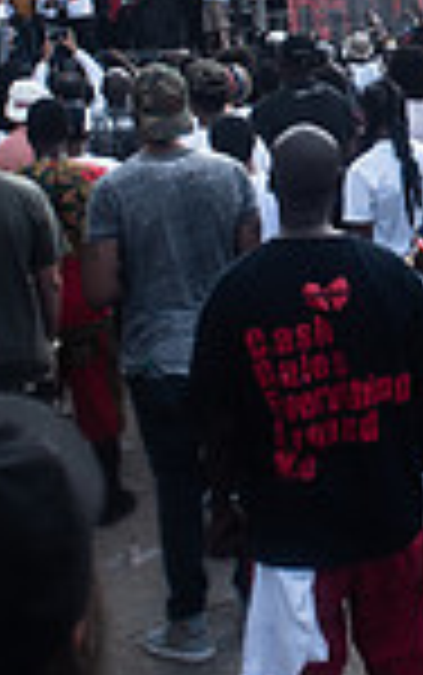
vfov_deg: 25.2
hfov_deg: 15.5
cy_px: 52
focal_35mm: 79
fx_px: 1454
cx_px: 594
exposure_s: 1/400
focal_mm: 20
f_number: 4.5
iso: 200
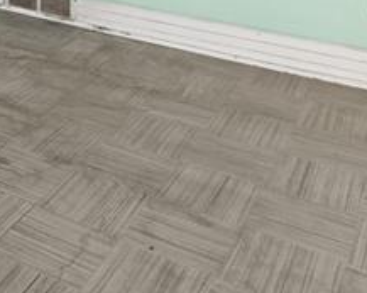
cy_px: -160
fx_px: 673
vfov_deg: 20.6
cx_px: -61
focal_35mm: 62
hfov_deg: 27.3
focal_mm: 14
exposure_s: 1
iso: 100
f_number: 11
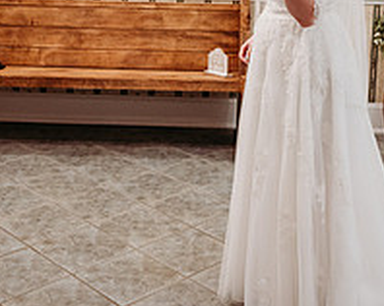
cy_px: 3
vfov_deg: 22.3
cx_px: 186
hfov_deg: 28.7
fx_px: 749
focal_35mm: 66
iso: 800
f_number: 2.2
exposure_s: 1/200
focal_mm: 24
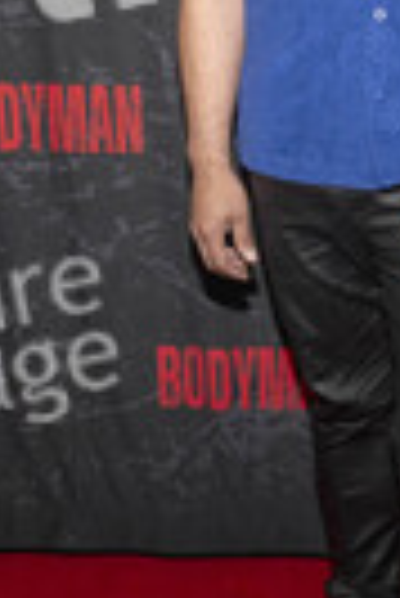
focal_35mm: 81
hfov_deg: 16.6
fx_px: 1346
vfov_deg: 24.7
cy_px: 139
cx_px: 378
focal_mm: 27
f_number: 5.6
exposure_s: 1/200
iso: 800
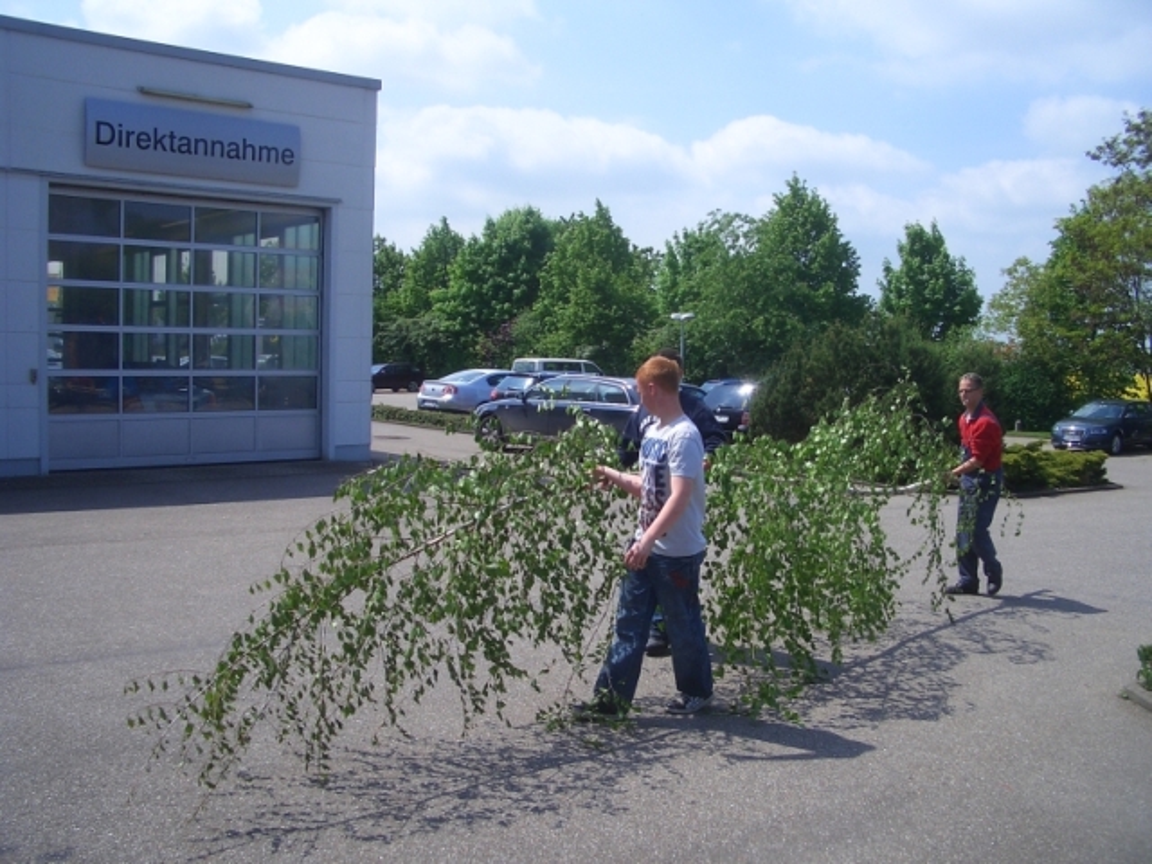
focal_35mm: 35
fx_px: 1165
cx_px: 576
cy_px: 432
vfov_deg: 40.7
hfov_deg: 52.6
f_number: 4.3
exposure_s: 1/640
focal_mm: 5.8
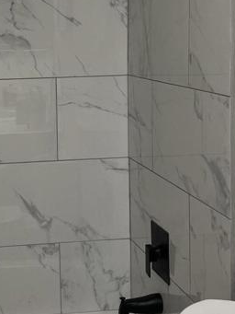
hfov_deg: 18.6
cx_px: 24
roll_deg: +1.4
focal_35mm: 78
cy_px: 92
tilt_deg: -3.3
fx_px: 706
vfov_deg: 24.8
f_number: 1.6
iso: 125
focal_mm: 4.2
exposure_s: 1/120
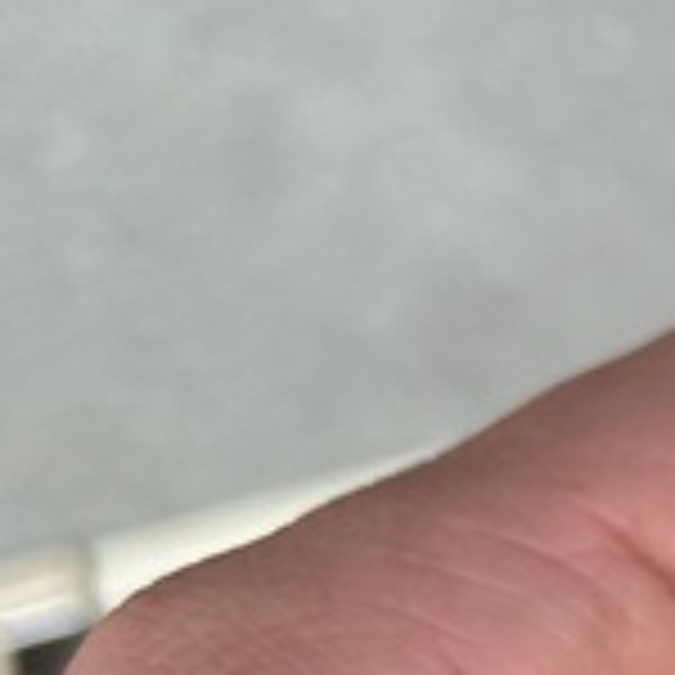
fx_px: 3596
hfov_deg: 9.3
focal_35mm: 163
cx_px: 1764
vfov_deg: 10.5
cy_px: 848
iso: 40
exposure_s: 1/121
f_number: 1.5
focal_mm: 5.7
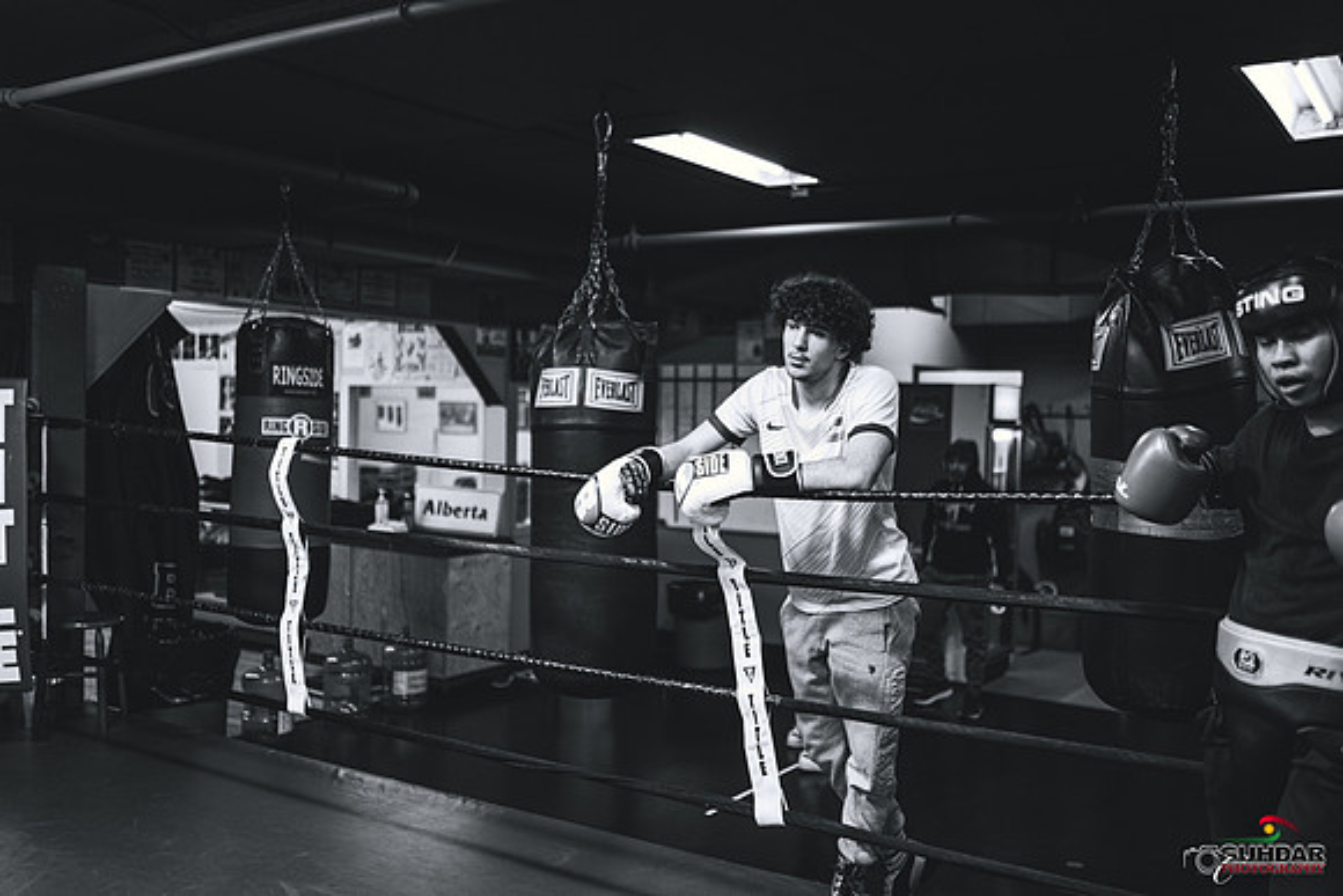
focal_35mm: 35
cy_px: 448
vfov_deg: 37.9
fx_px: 1306
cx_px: 672
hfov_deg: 54.4
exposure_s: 1/500
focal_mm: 35
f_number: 1.4
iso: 1250
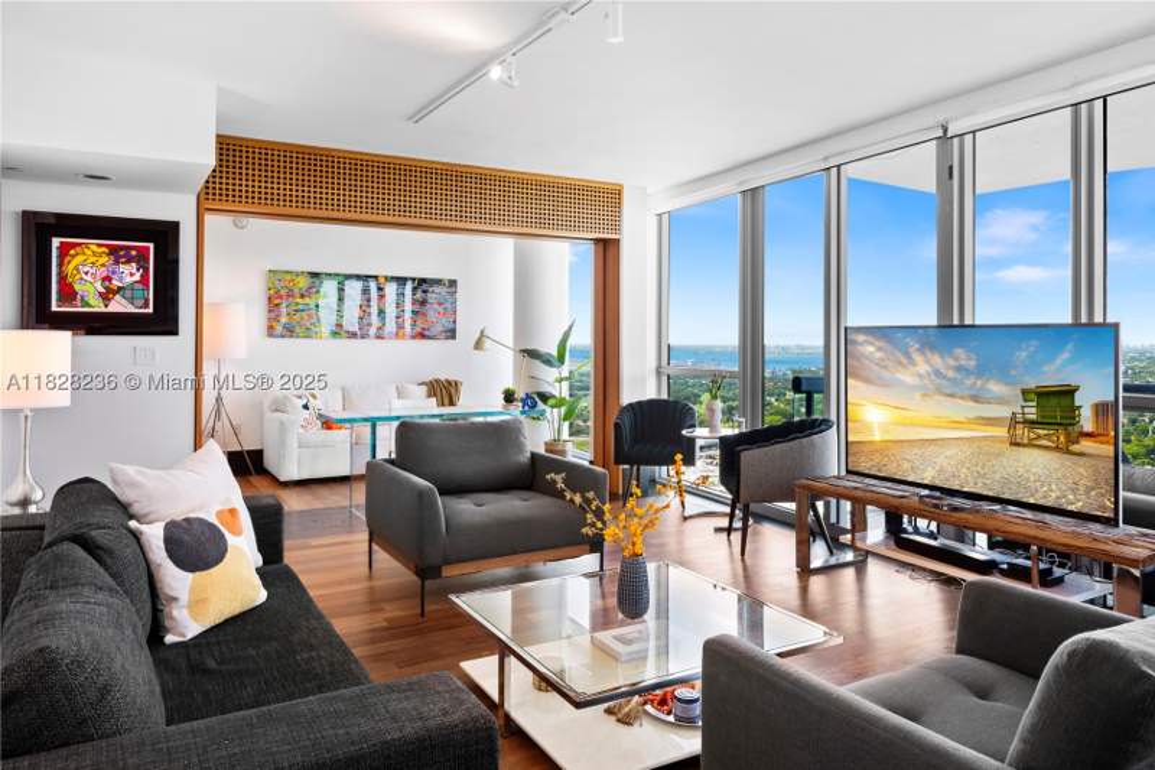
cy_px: 385
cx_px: 578
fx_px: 770
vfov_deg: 53.1
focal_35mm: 24
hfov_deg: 73.8
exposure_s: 1/15
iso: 320
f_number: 8
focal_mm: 24
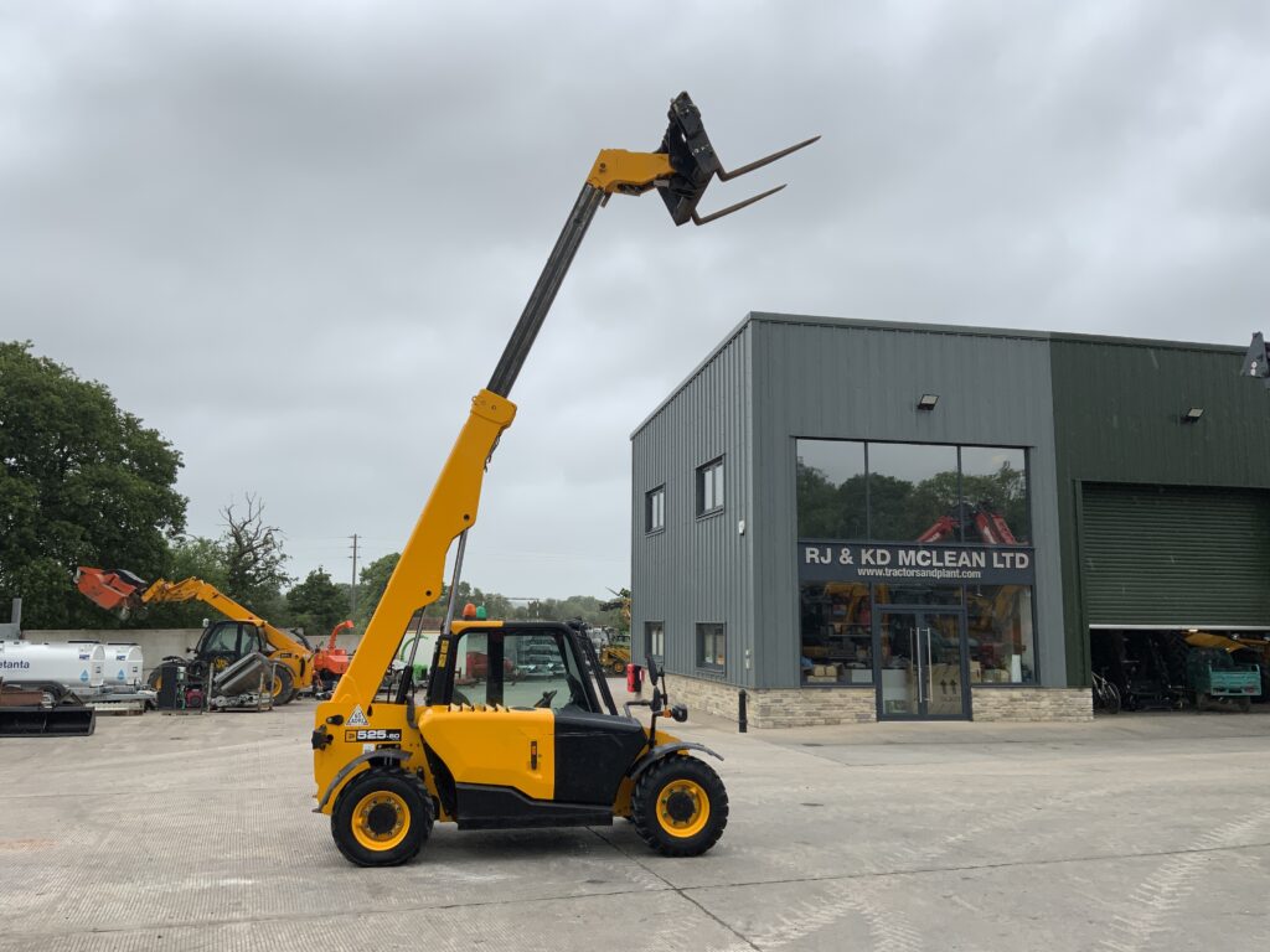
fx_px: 1064
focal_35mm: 29
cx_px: 635
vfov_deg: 48.2
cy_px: 476
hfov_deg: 61.7
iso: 16
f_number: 1.8
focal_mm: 3
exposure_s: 1/450
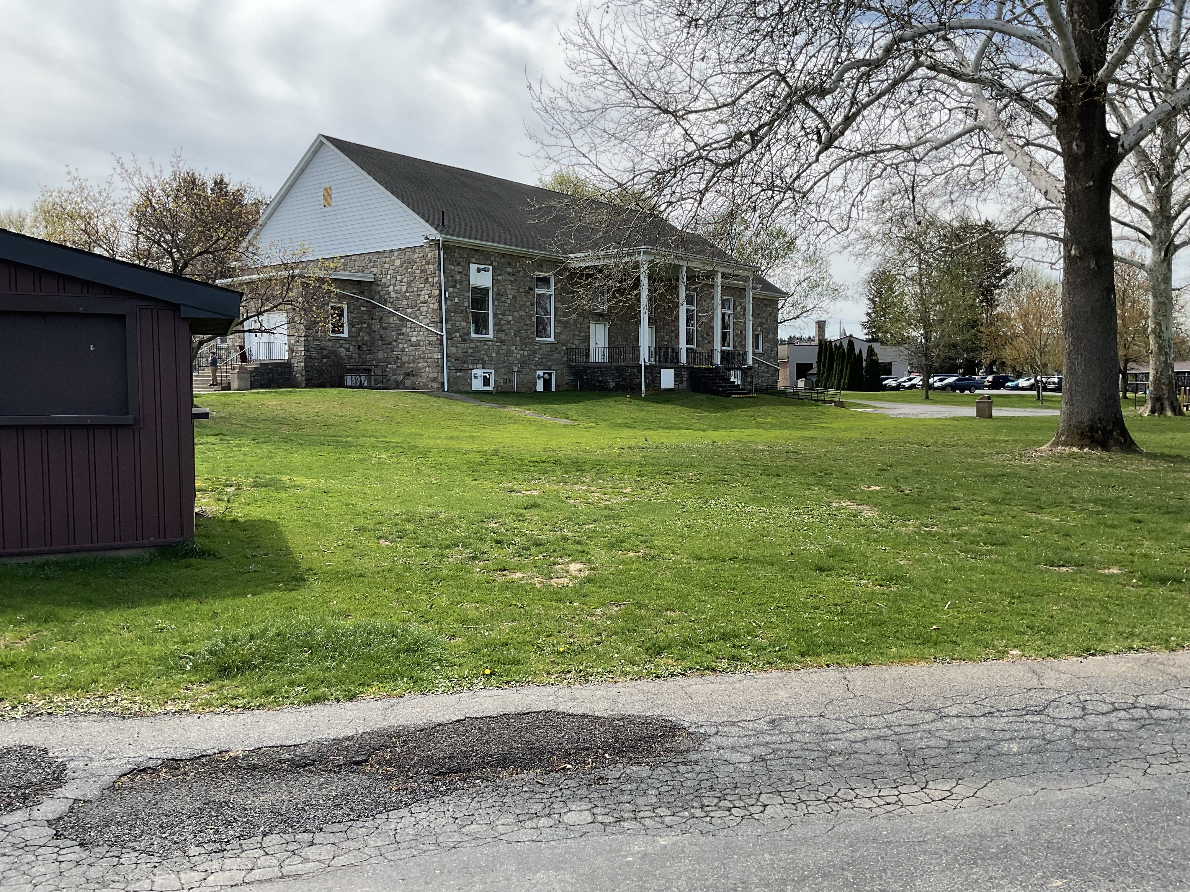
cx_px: 595
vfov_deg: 48.2
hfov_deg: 61.7
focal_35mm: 29
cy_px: 446
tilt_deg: +0.0
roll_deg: +0.3
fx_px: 997
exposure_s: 1/1015
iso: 16
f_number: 1.8
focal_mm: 3
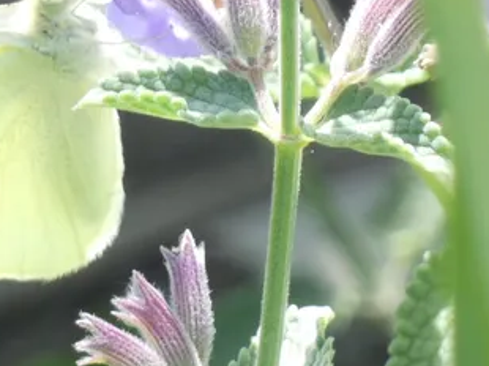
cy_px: 96
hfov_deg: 2.4
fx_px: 11674
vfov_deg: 1.8
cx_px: 77
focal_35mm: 827
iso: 100
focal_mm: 71.7
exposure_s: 1/80
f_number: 5.6
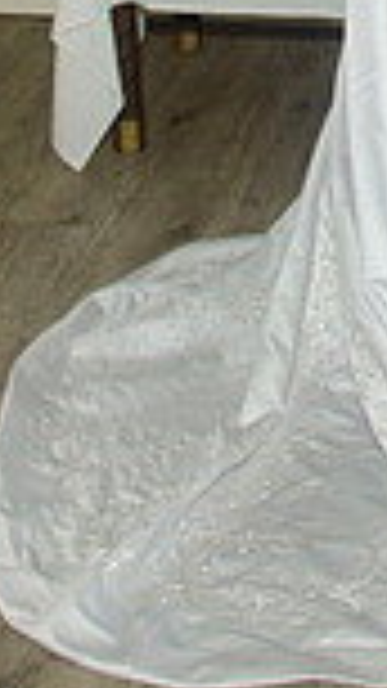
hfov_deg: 13.9
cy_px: -139
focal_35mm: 83
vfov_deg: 23.4
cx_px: 540
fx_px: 1515
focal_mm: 18
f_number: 5.6
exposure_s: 1/250
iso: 400
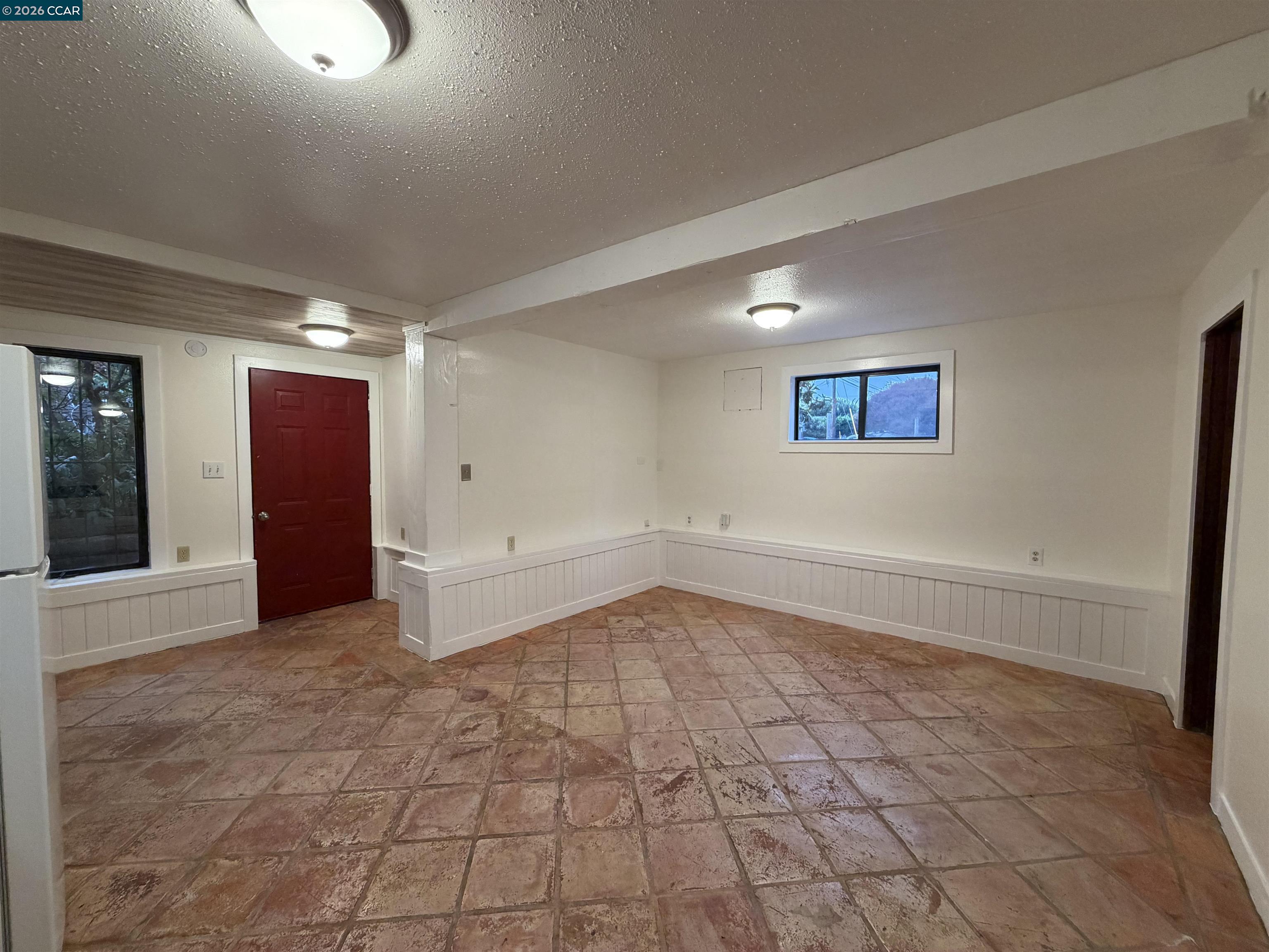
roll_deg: -0.1
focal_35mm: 14
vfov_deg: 85.7
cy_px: 476
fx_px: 513
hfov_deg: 102.1
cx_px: 634
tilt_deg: -3.0
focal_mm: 2.22
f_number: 2.2
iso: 320
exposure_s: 1/120
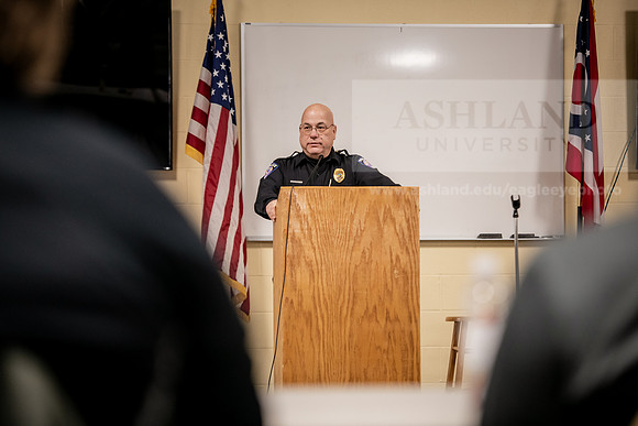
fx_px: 2216
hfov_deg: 16.4
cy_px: 213
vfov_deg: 11.0
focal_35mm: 125
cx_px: 319
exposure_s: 1/200
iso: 1600
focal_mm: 125
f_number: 2.8
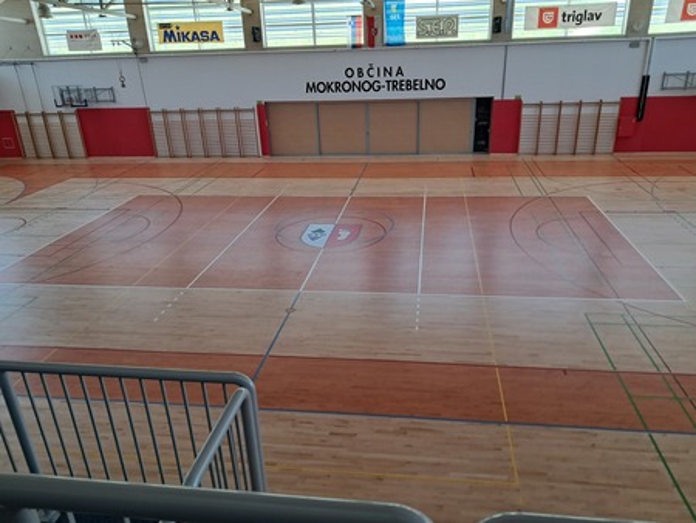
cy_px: 262
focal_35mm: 27
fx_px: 543
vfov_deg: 51.4
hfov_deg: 65.3
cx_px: 348
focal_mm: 4
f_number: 1.8
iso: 100
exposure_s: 1/50
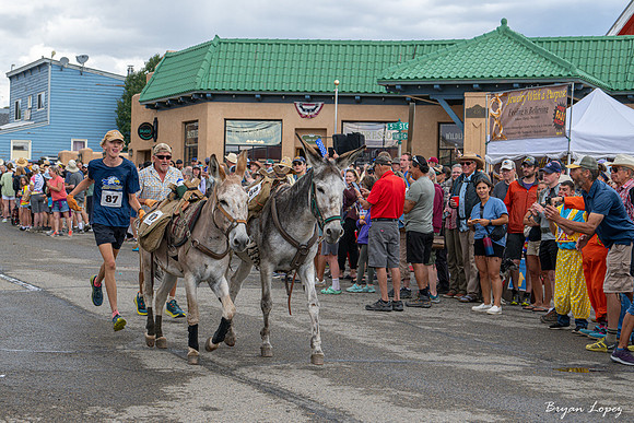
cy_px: 215
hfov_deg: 26.1
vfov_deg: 17.6
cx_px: 307
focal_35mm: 78
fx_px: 1369
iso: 500
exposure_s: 1/640
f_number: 8
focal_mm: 70
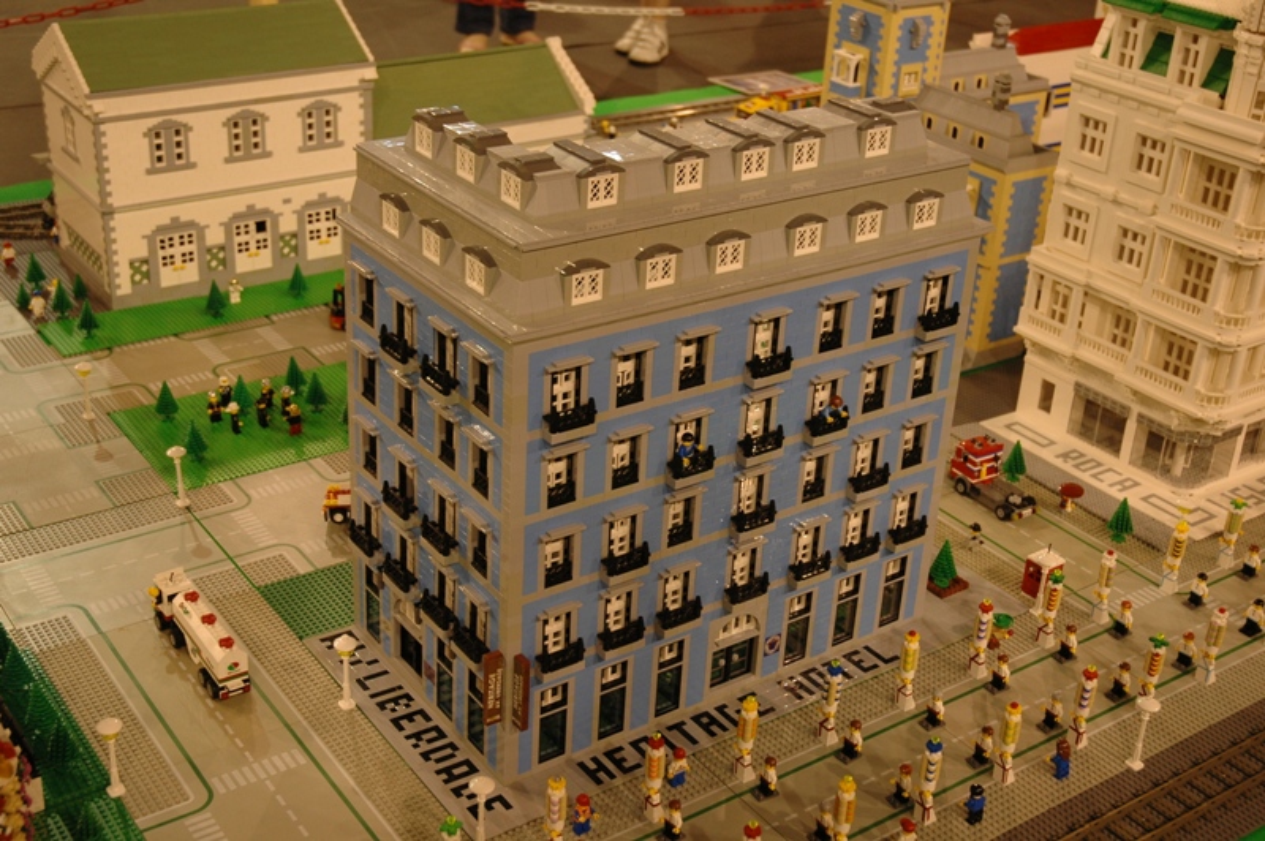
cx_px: 632
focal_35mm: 46
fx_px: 1633
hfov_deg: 42.4
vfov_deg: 28.9
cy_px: 420
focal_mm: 31
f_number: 4
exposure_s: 1/60
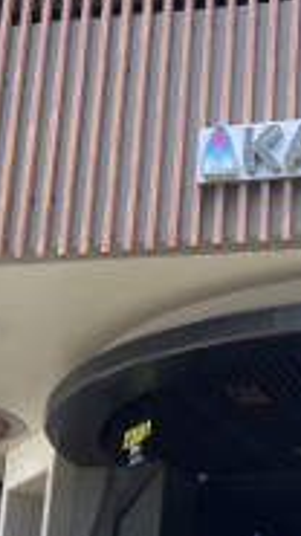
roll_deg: -0.1
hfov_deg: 16.5
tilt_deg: +15.9
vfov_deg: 29.9
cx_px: 397
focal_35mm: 69
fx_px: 979
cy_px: 423
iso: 50
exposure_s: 1/821
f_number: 1.6
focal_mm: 5.1
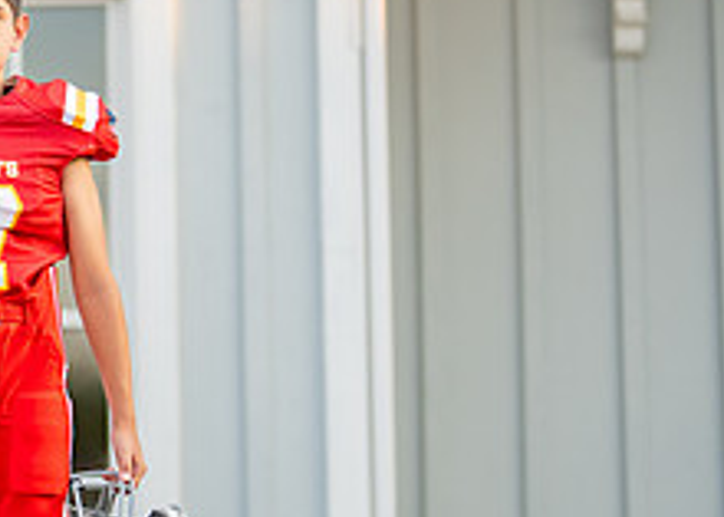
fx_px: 2939
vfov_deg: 10.0
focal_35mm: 143
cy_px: 258
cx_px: -35
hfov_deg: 13.8
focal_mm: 50
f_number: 1.2
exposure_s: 1/2500
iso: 200
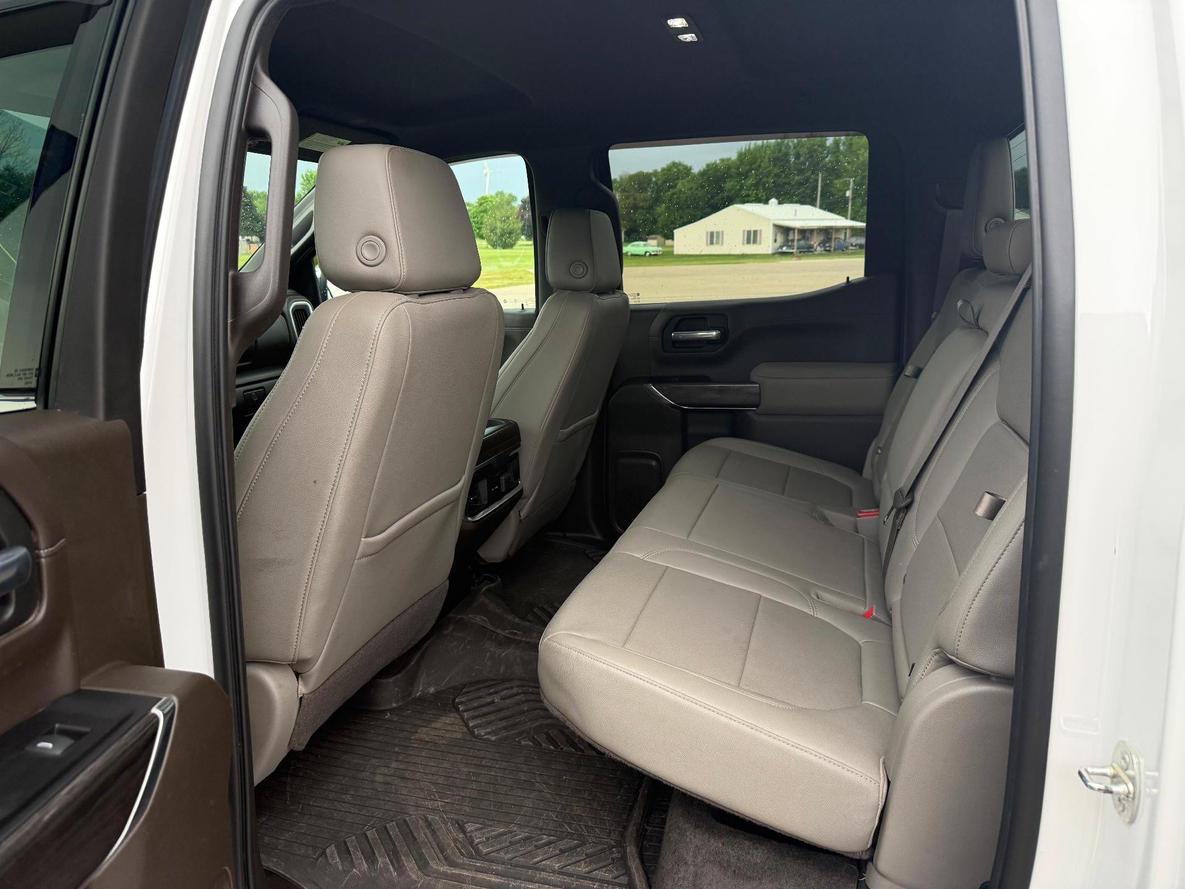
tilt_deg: -13.0
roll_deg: +1.6
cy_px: 444
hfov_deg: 71.6
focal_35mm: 24
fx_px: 822
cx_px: 592
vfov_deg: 56.8
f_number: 1.78
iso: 160
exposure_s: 1/129
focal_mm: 6.76
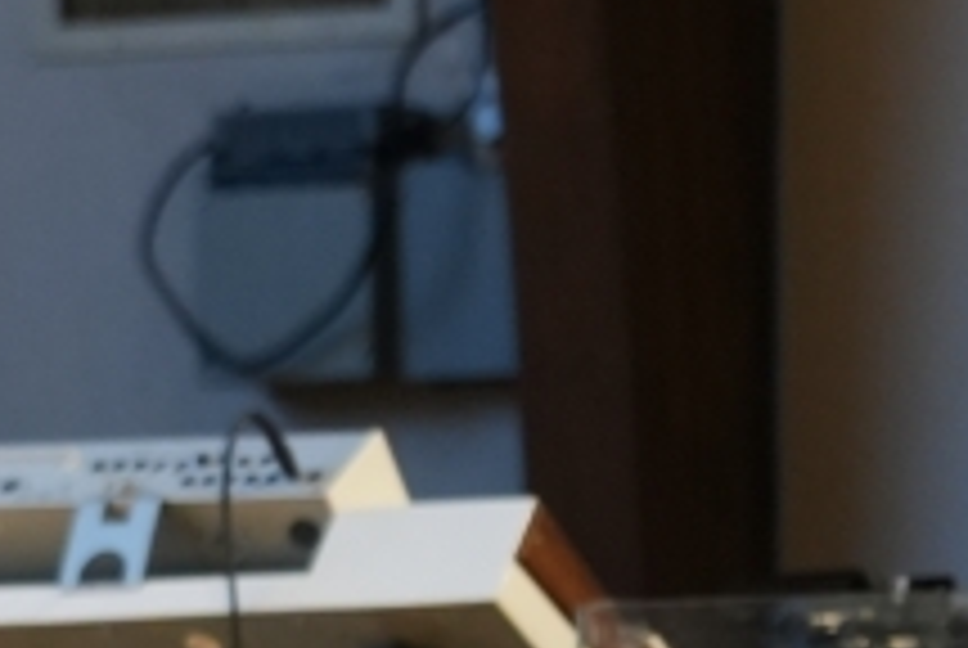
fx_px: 15751
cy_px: 639
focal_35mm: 585
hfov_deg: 3.5
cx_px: -1234
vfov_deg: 2.4
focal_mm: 105
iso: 2000
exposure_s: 1/125
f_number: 4
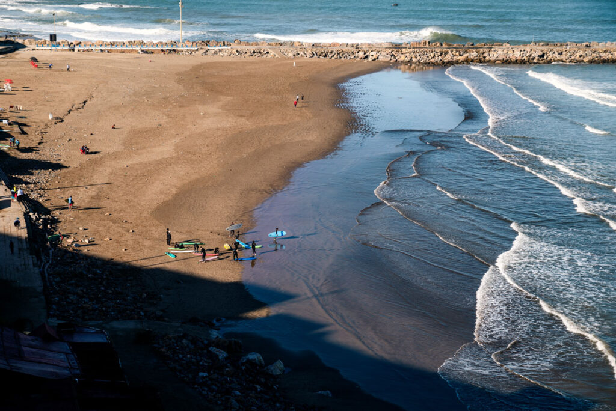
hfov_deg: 28.8
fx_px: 1198
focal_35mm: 70
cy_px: 206
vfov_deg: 19.5
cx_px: 308
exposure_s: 1/500
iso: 100
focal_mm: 70
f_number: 5.6
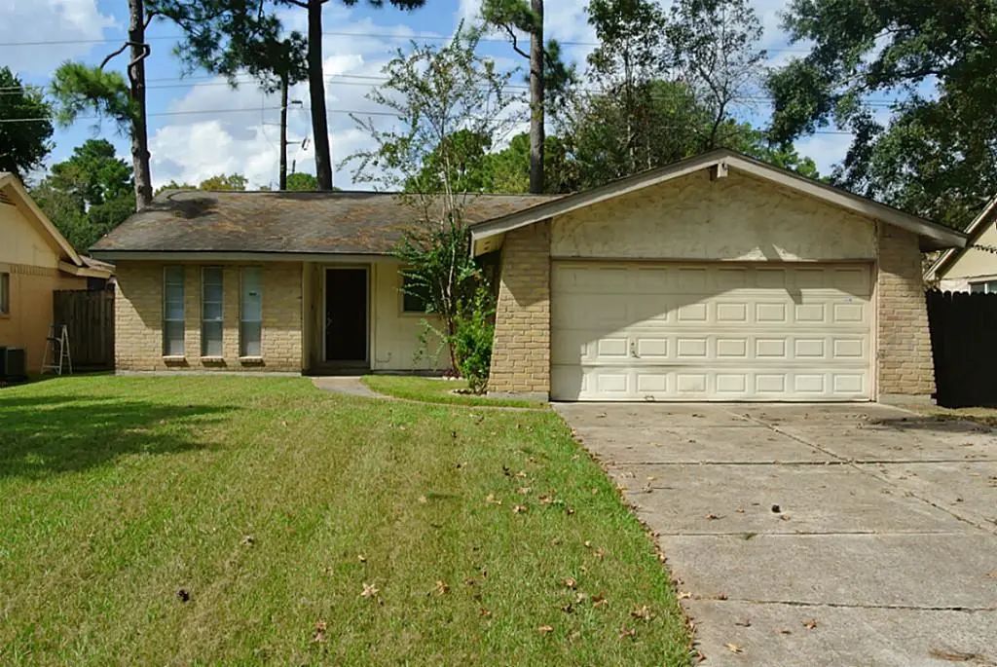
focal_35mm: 40
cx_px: 498
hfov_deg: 48.4
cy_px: 334
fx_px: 1109
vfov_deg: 33.5
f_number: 16
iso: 100
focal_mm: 15.1
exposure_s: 1/60
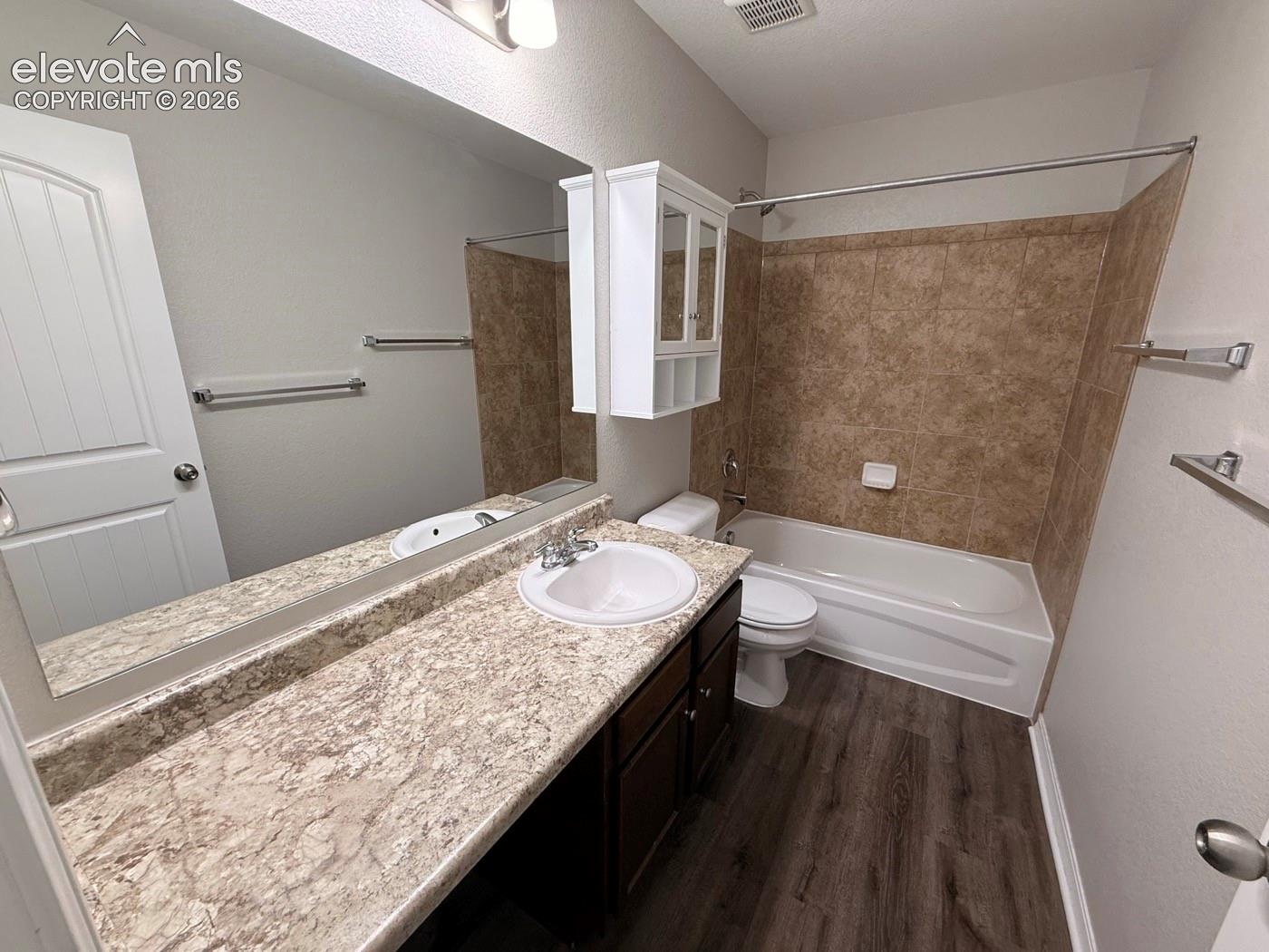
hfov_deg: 102.1
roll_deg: -0.7
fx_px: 513
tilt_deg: -15.1
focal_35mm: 14
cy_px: 476
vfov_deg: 85.7
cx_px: 634
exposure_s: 1/120
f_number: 2.2
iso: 125
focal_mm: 2.22
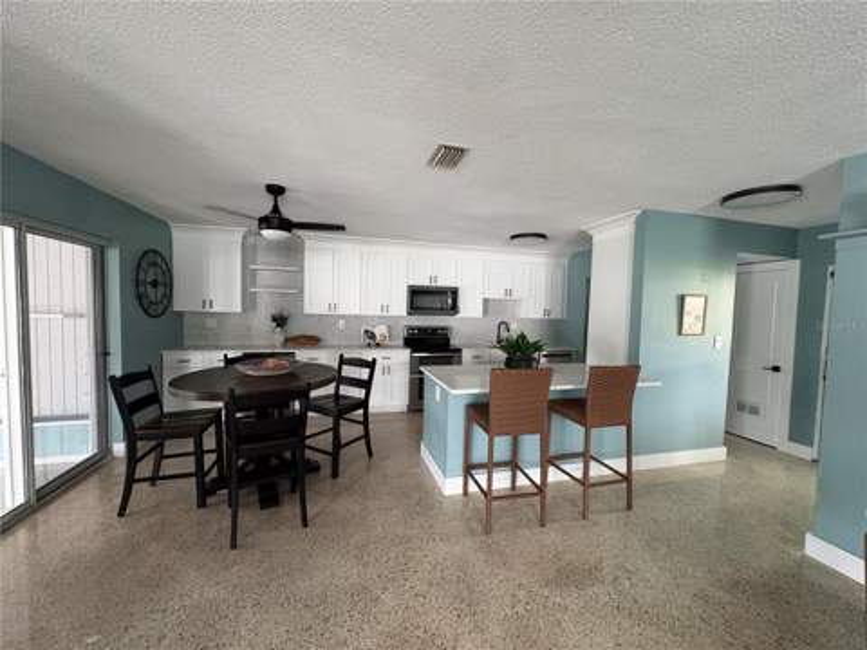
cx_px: 434
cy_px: 325
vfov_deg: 85.7
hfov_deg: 102.1
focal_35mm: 14
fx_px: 351
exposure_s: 1/60
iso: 500
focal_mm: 2.22
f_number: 2.2
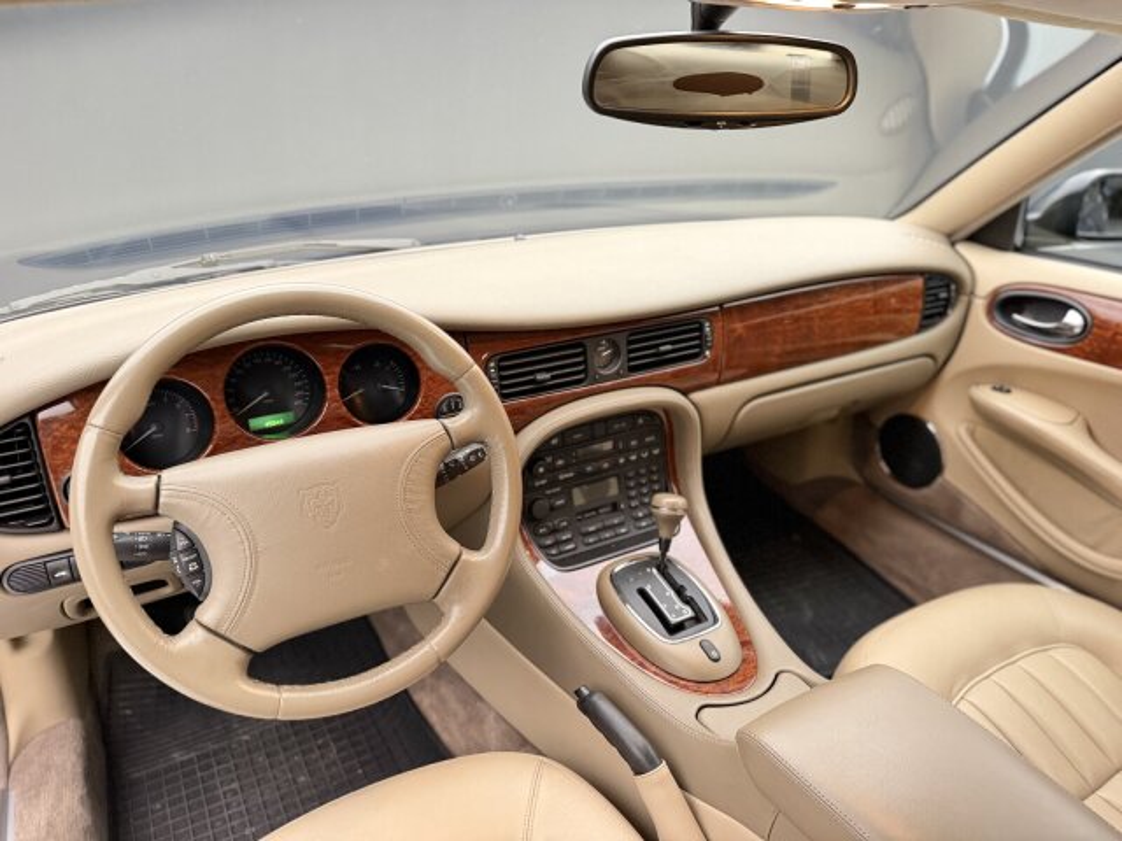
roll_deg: -0.5
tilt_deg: -24.6
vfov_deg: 56.8
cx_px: 561
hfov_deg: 71.6
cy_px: 420
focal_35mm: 24
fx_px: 778
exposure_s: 1/25
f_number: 1.78
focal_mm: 6.76
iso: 1000
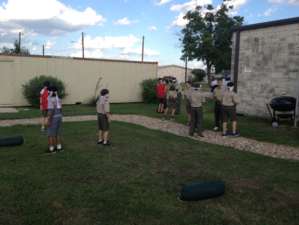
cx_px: 150
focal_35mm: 35
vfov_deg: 40.7
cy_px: 112
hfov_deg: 52.6
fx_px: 302
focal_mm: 4.28
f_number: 2.4
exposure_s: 1/708
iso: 50
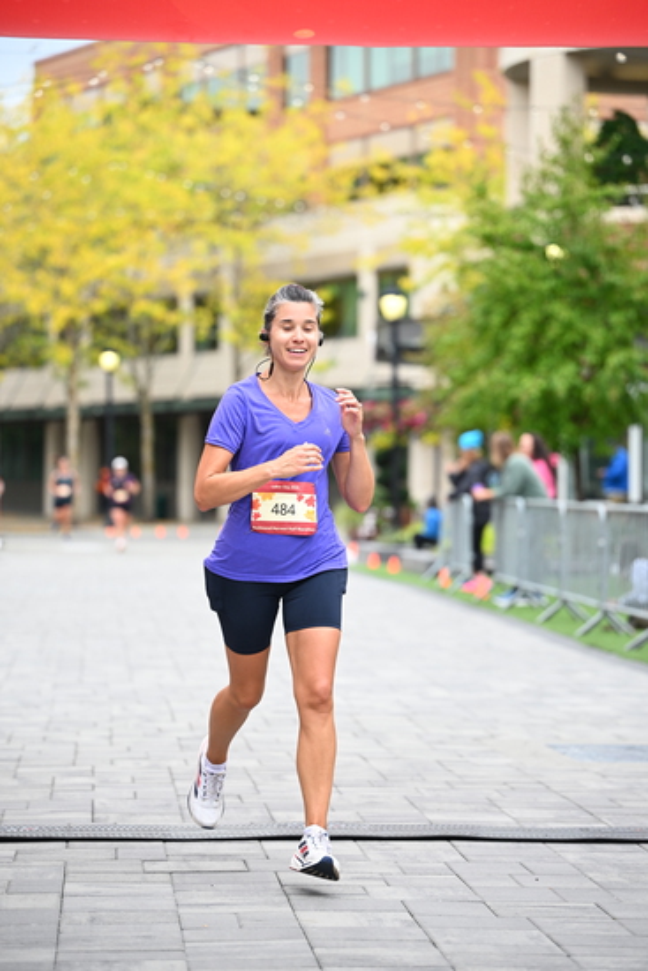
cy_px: 486
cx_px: 324
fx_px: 2968
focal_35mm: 110
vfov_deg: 18.6
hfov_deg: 12.5
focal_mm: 110
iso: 640
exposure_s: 1/1600
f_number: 2.8
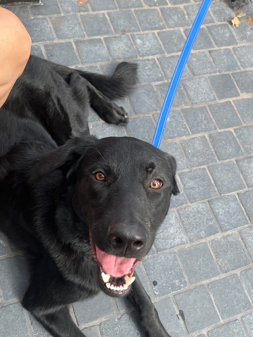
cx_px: 84
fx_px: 380
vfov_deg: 47.8
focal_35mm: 39
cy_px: 178
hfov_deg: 36.4
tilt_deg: -61.0
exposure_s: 1/639
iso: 50
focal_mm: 5.1
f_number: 1.6
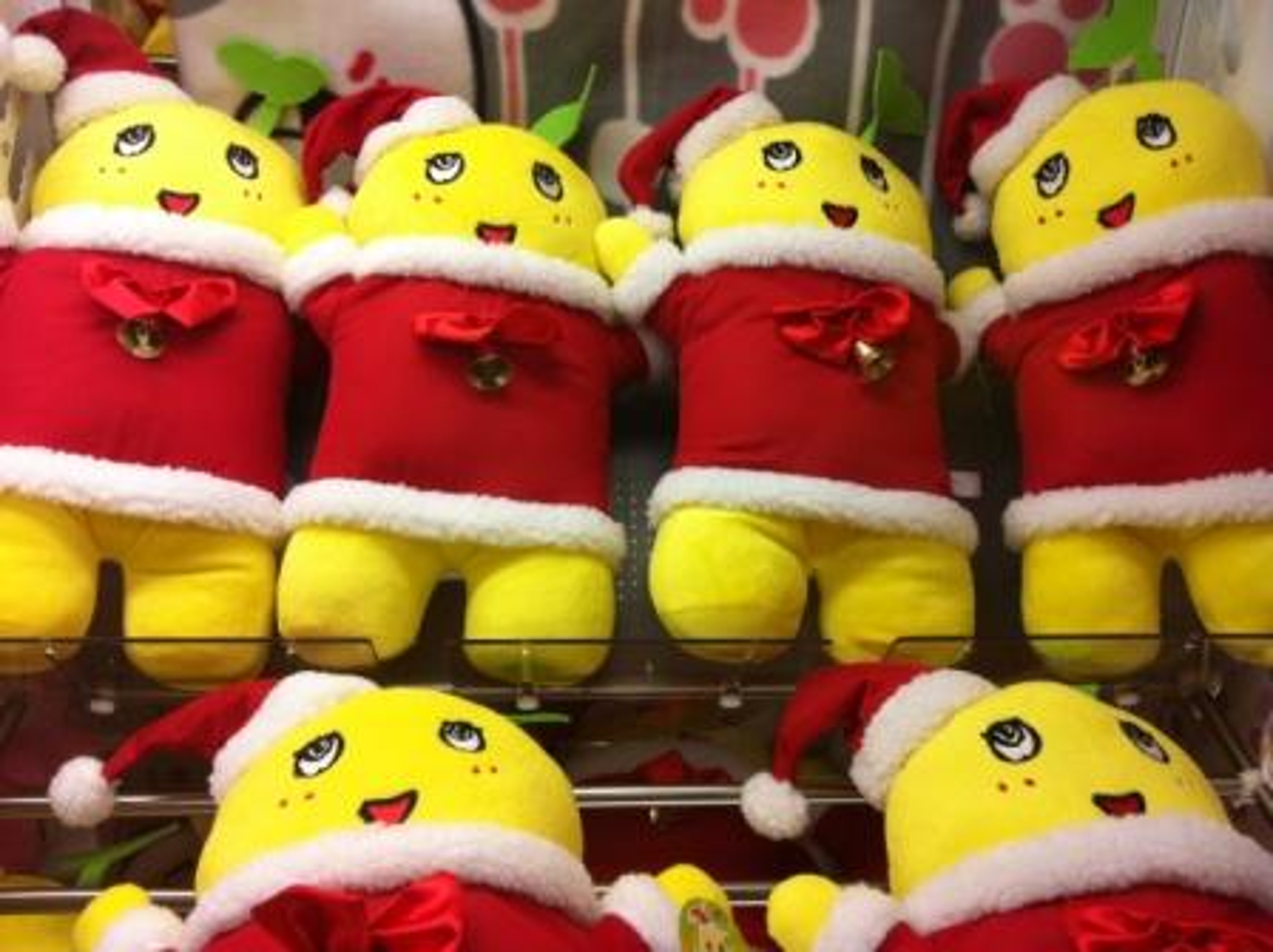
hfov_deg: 52.7
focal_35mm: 35
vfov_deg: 40.6
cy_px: 476
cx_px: 636
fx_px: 1286
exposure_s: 1/182
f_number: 2.8
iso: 80
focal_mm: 3.85
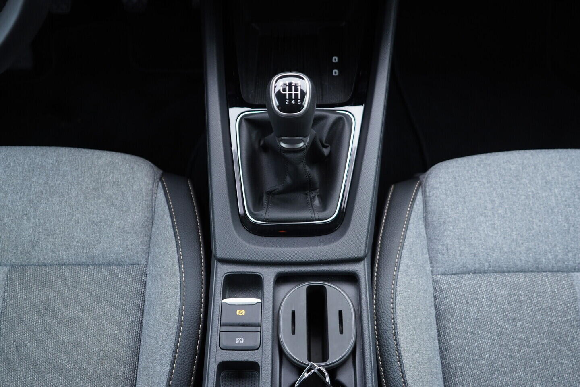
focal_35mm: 36
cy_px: 194
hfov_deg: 53.1
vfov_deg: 36.9
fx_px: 580
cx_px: 290
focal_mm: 24
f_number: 2.8
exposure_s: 1/40
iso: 320
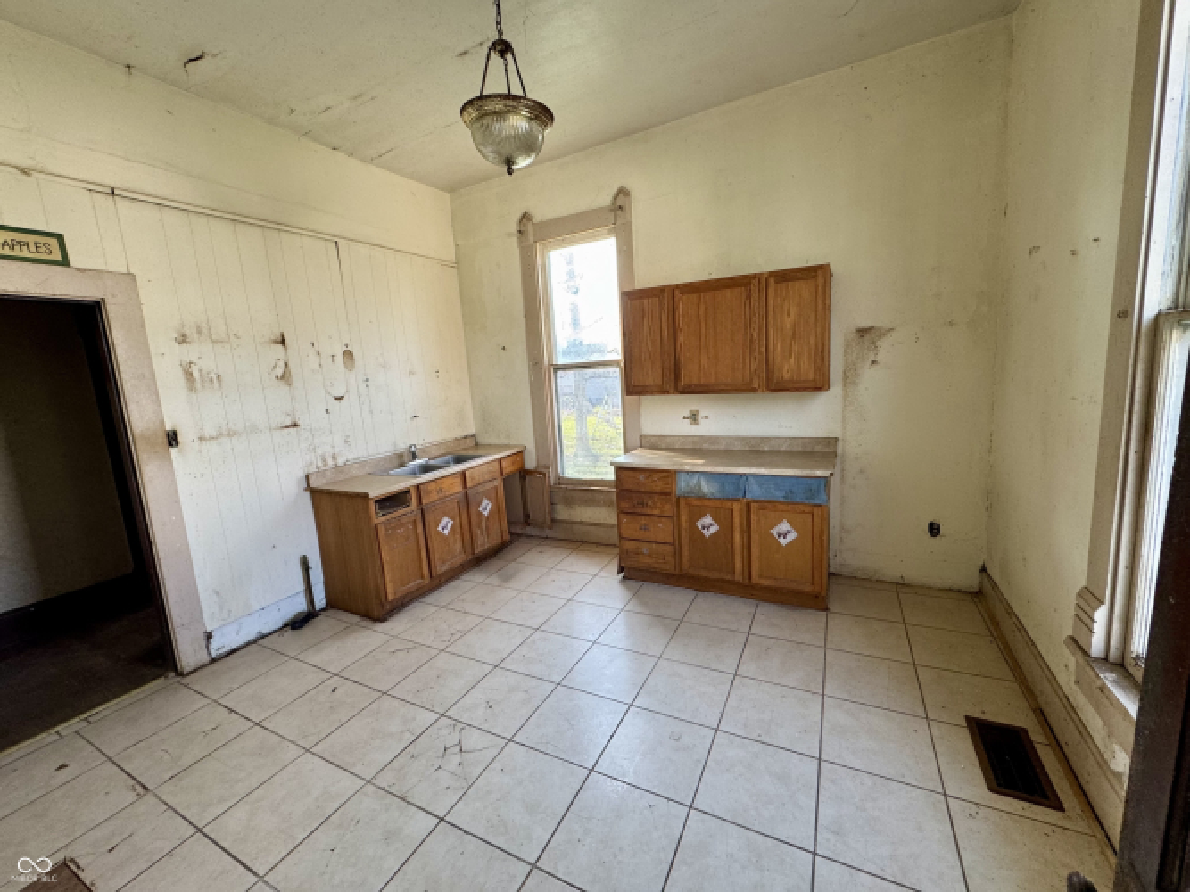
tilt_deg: -7.2
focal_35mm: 14
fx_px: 481
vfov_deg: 85.7
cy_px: 446
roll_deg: +3.3
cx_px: 595
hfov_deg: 102.1
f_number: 2.2
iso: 125
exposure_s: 1/99
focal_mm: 2.22
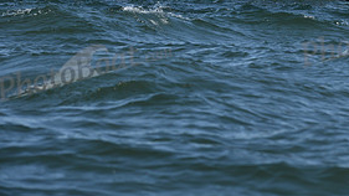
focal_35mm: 199
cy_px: -138
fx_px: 1841
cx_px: 237
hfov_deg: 10.8
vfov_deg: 6.0
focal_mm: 92
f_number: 5
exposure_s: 1/3200
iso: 250
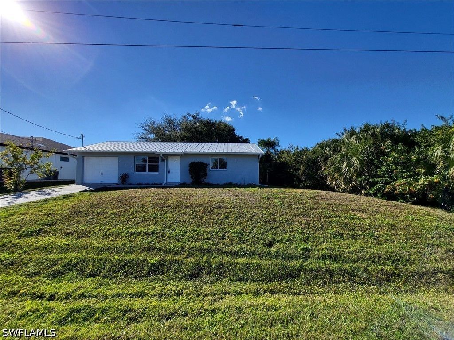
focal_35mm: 13
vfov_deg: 89.9
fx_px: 170
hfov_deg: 106.2
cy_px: 170
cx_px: 227
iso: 32
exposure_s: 1/1145
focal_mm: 1.74
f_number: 2.2
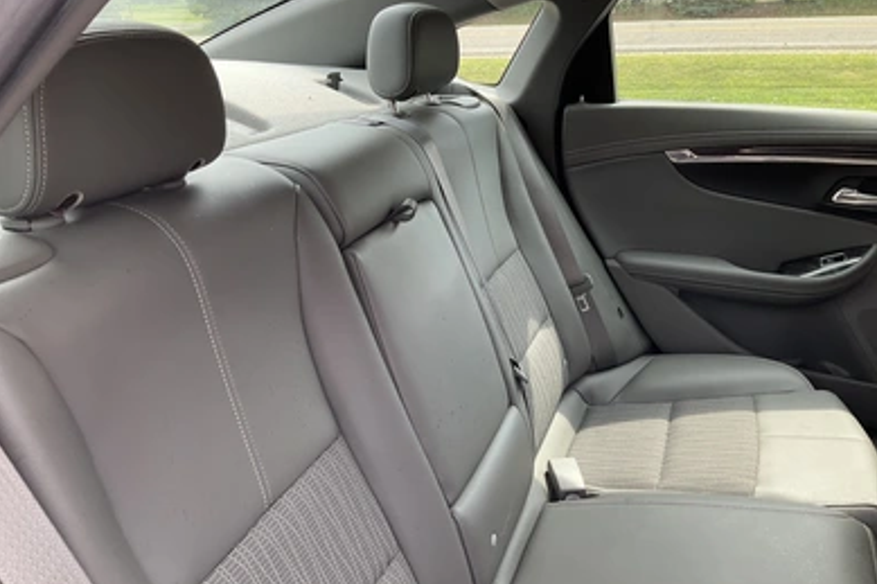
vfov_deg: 42.3
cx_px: 446
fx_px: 755
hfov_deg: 60.3
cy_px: 289
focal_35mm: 31
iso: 32
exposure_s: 1/153
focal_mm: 3
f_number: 1.8
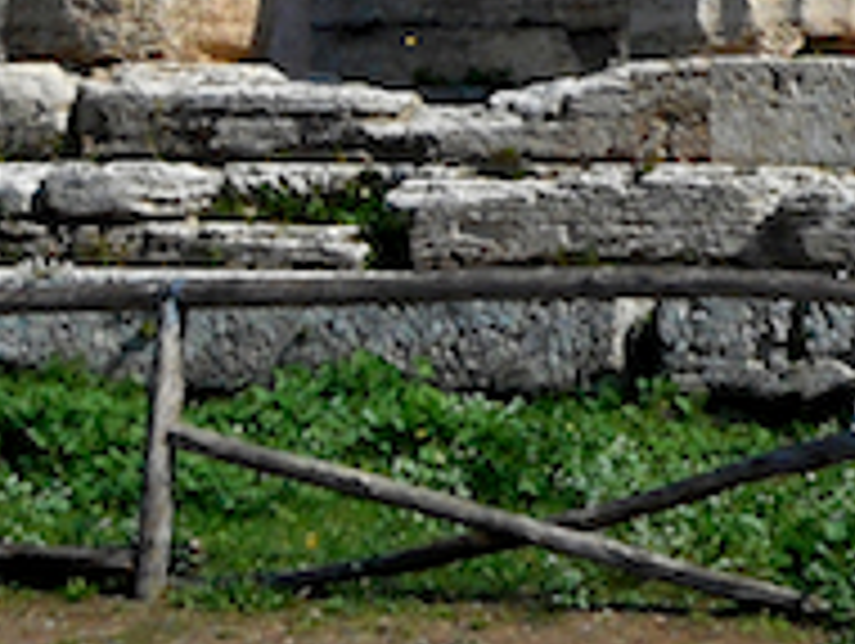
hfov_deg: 8.0
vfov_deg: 5.8
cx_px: 382
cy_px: -1049
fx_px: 6084
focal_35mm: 246
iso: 80
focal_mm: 6.9
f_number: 4.5
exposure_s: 1/640
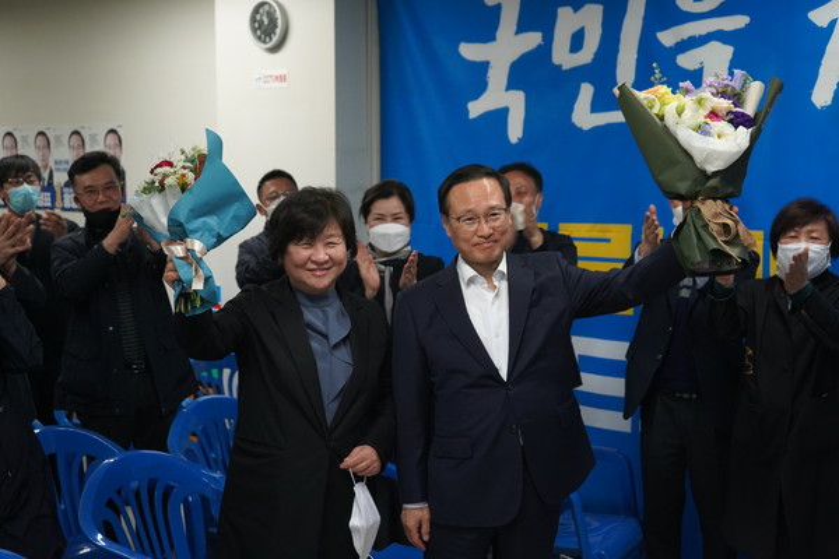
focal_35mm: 48
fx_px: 1119
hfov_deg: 41.1
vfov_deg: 28.1
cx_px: 420
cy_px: 280
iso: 4000
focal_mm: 48
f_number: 4.5
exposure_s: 1/160
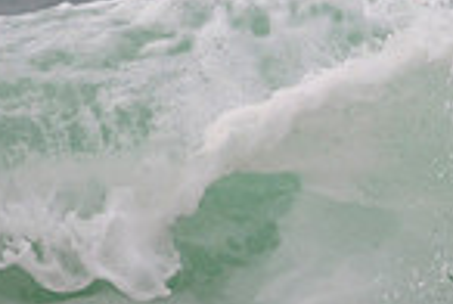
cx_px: 834
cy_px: 189
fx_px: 46035
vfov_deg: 0.4
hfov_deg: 0.6
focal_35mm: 3651
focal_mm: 800
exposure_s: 1/2000
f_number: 11
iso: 2000
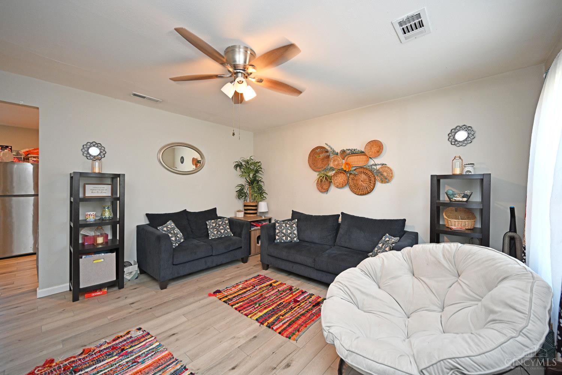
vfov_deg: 81.2
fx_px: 219
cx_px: 281
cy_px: 188
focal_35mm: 14
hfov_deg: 104.3
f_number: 4
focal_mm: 14
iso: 720
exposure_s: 1/60
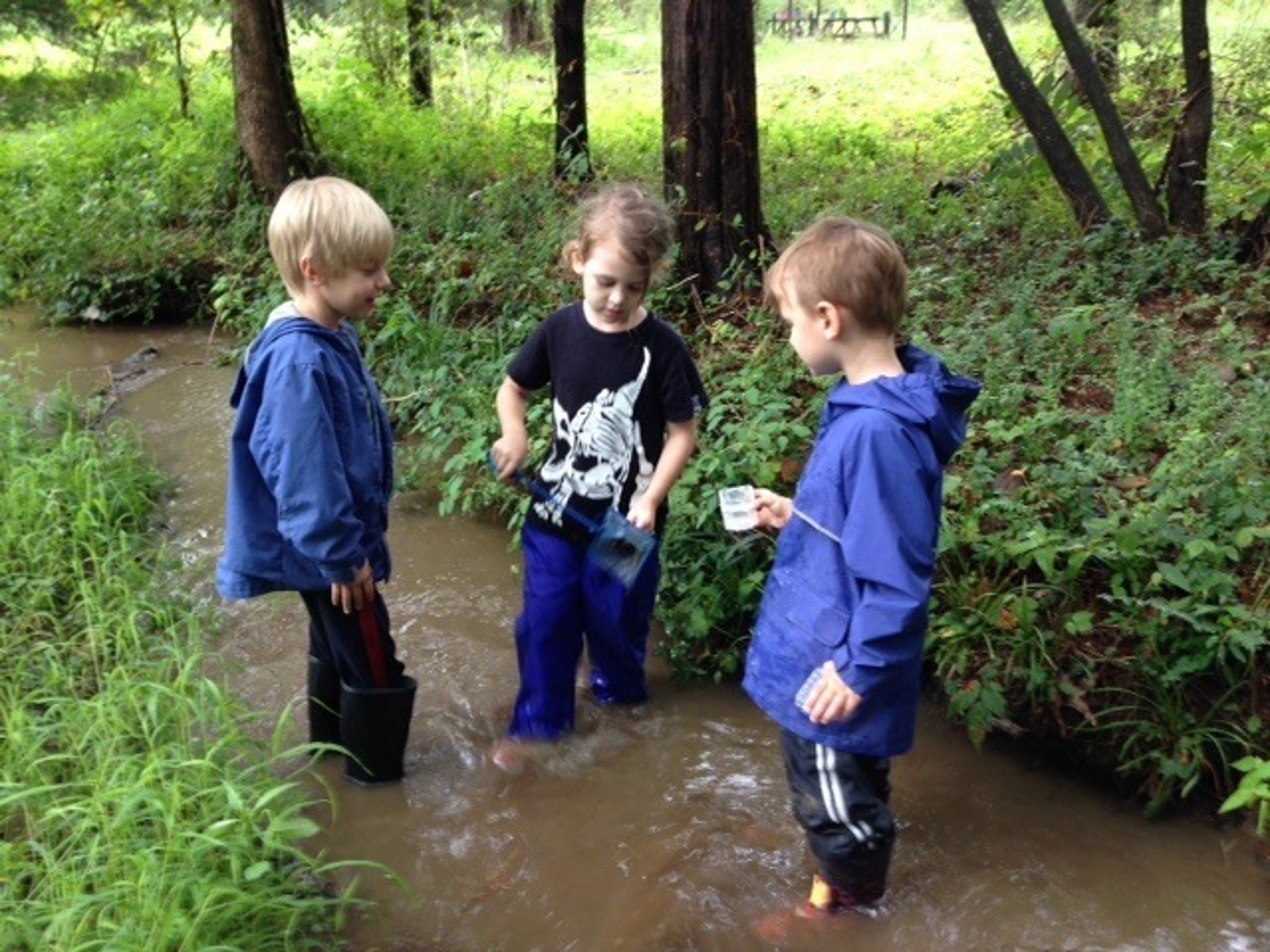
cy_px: 476
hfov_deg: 55.4
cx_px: 635
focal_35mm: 33
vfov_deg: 42.9
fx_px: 1211
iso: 50
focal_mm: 4.12
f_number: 2.4
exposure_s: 1/24
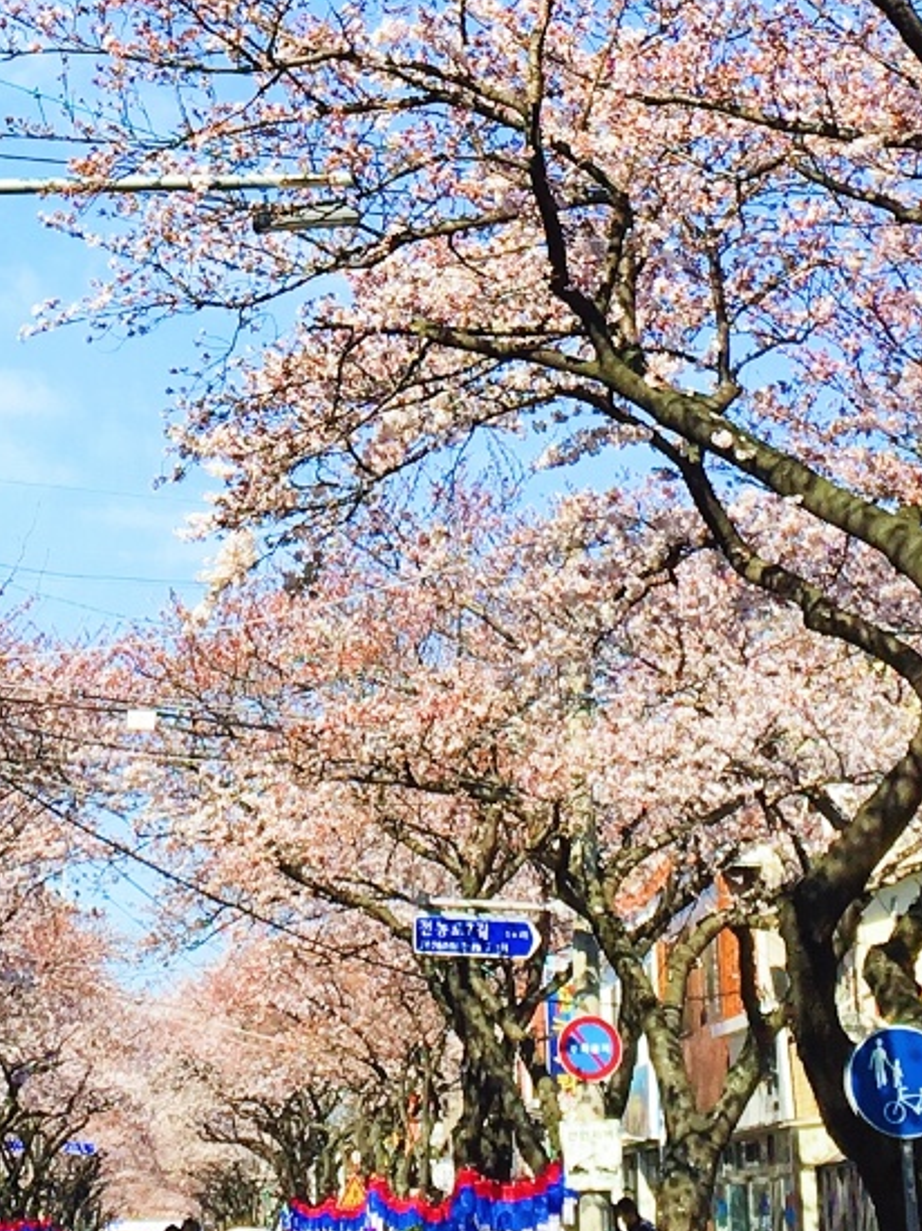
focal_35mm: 108
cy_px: -98
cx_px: 83
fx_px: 3838
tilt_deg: +20.0
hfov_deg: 13.6
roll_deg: -0.6
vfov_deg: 17.6
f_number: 2.2
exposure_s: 1/1221
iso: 25
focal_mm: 4.15
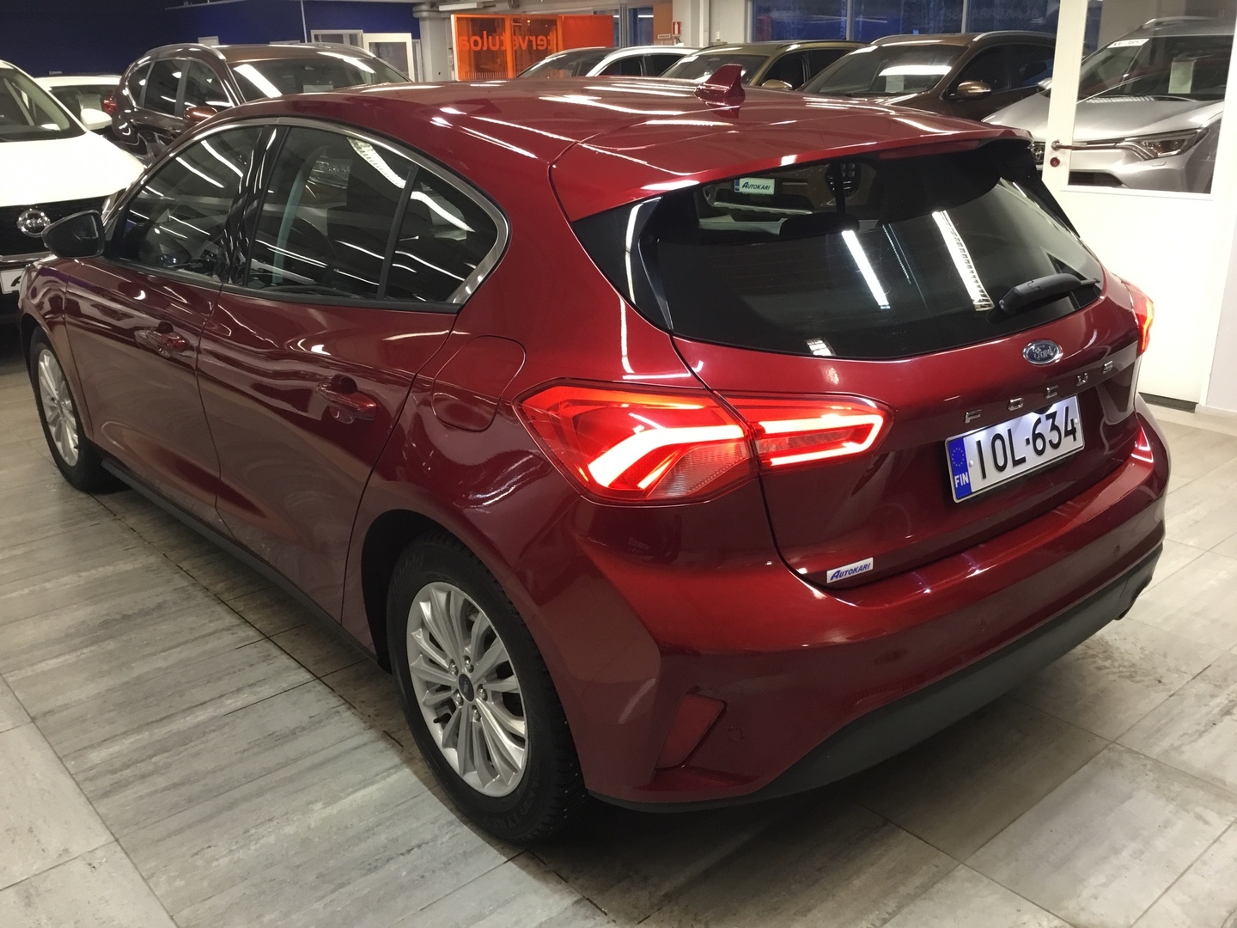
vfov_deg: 45.4
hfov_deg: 58.4
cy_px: 464
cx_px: 618
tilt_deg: -20.0
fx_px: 1108
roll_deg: +1.9
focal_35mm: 31
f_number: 2.4
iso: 100
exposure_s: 1/33
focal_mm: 3.3
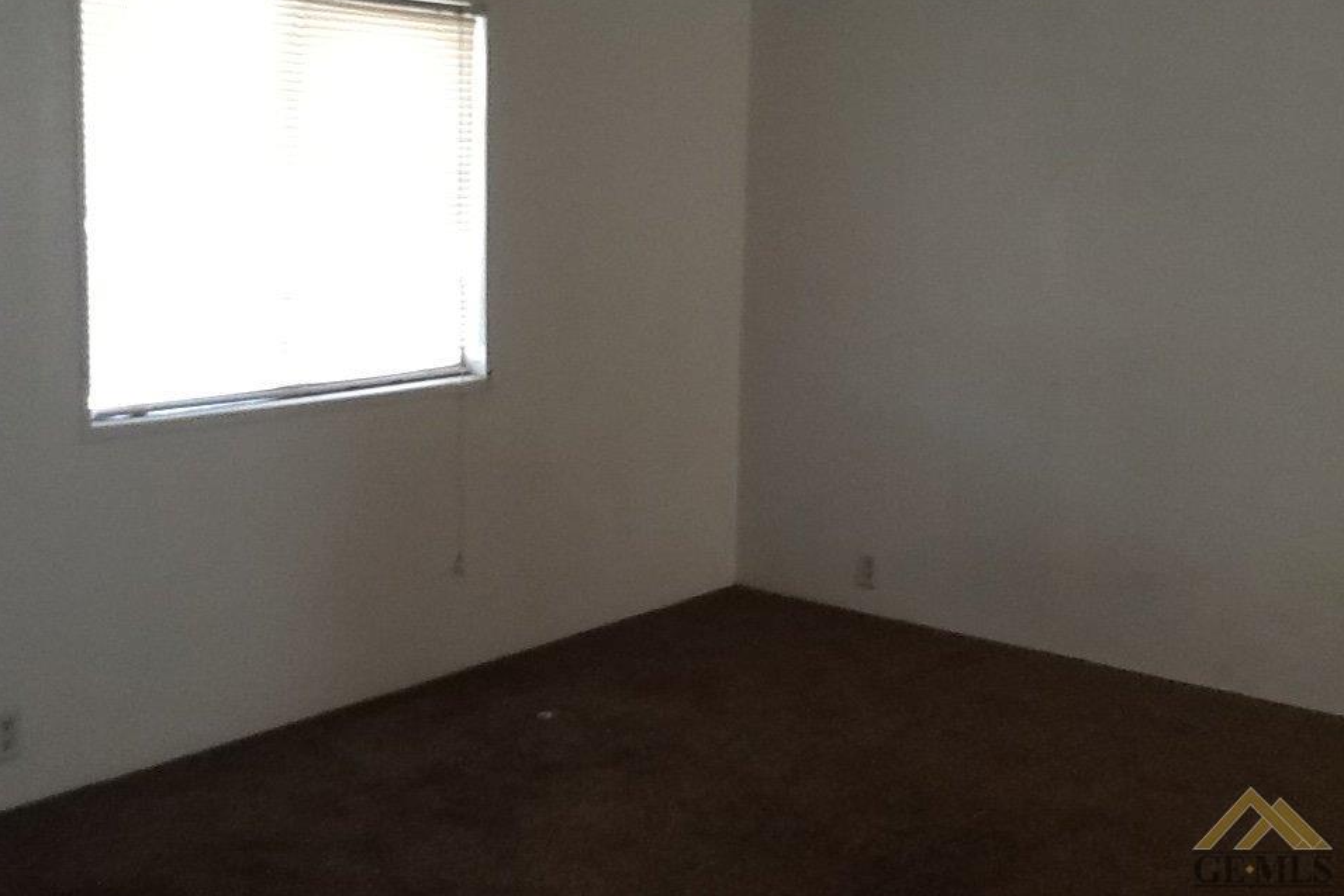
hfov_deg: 42.7
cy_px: 402
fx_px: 1717
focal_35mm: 46
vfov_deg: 29.2
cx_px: 670
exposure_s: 1/30
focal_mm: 2.03
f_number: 2.4
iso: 80
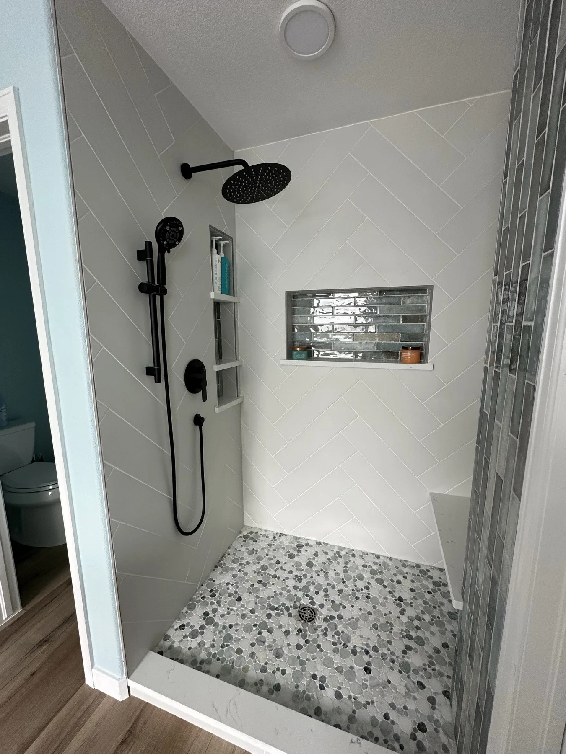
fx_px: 305
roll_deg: +0.0
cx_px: 283
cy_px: 377
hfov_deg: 85.7
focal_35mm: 14
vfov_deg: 102.1
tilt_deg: -8.5
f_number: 2.2
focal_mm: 2.22
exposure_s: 1/99
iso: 160
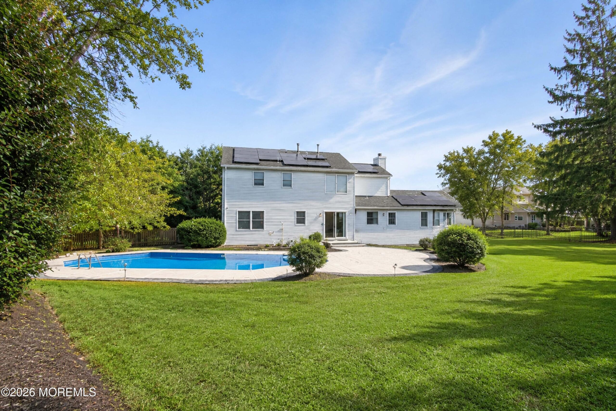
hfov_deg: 100.4
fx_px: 257
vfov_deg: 77.3
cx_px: 308
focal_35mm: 15
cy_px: 206
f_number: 8
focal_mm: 10
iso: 800
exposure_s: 1/100
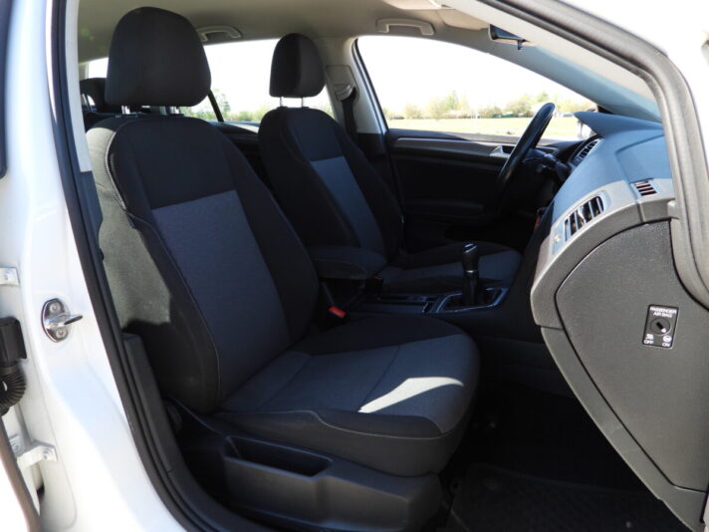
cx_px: 354
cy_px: 266
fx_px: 492
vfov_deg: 56.8
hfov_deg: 71.6
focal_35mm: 24
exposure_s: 1/200
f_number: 2.8
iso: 100
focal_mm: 4.3
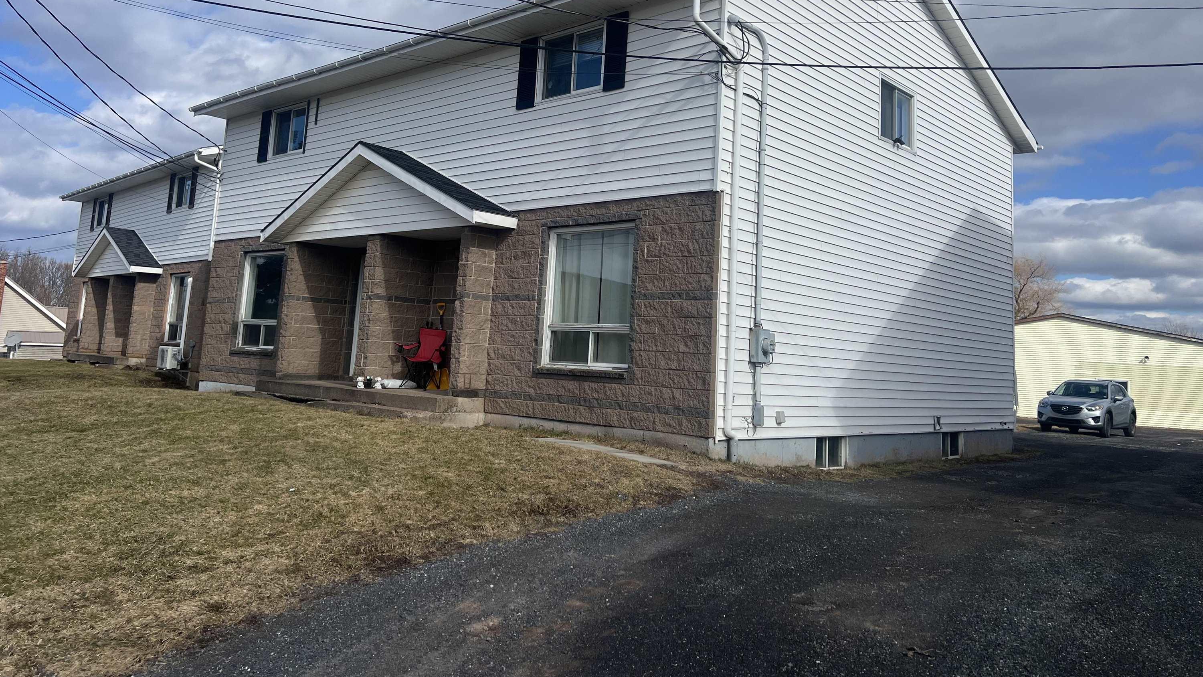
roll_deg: -3.1
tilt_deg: +9.9
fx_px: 925
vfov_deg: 39.7
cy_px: 221
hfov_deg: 66.1
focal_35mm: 29
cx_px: 590
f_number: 1.5
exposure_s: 1/6579
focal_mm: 5.7
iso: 50
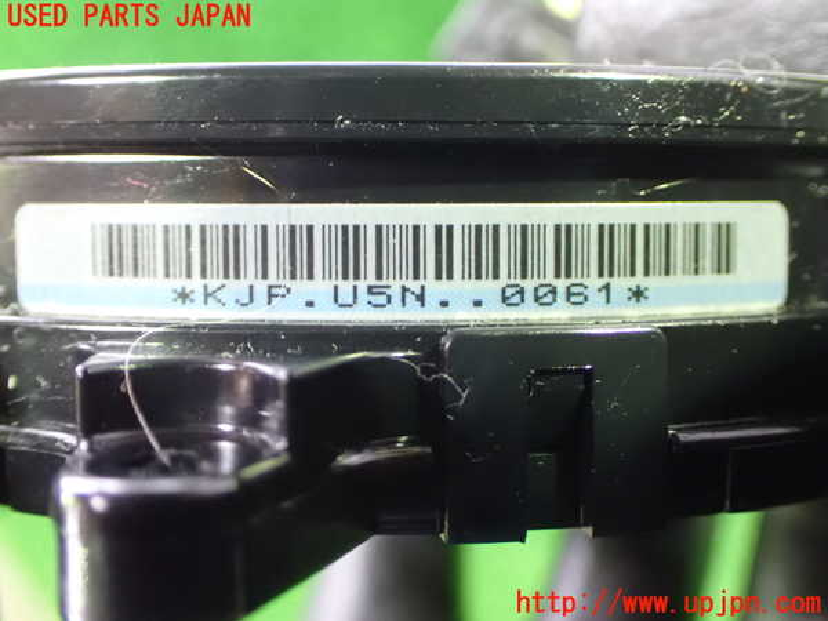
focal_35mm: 41
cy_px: 310
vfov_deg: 35.1
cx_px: 414
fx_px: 981
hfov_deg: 45.8
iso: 1600
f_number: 2.8
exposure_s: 1/15
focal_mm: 7.31
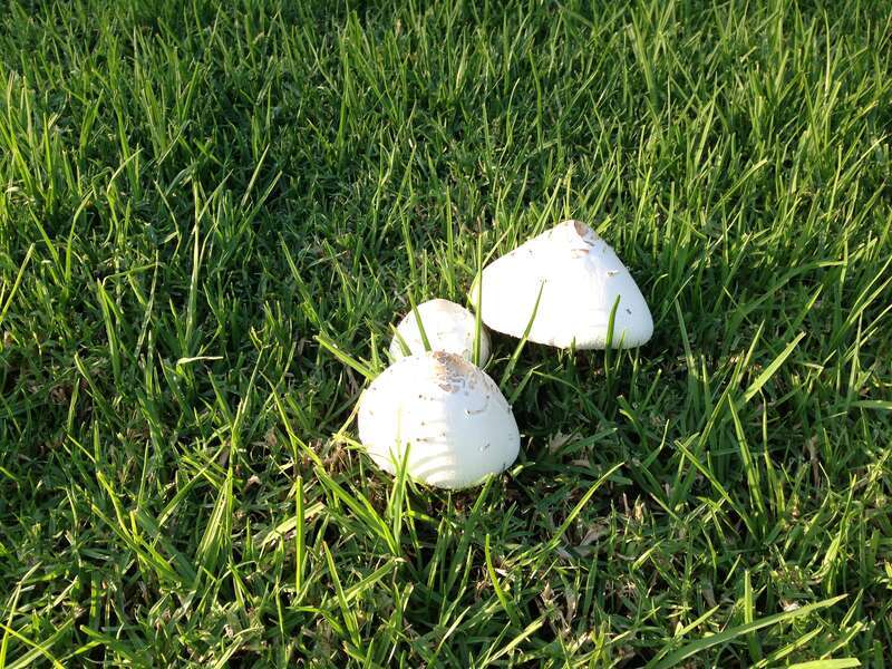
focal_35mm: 33
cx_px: 446
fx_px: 850
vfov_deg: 42.9
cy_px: 334
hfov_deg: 55.4
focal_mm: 4.13
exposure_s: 1/218
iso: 50
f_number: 2.4
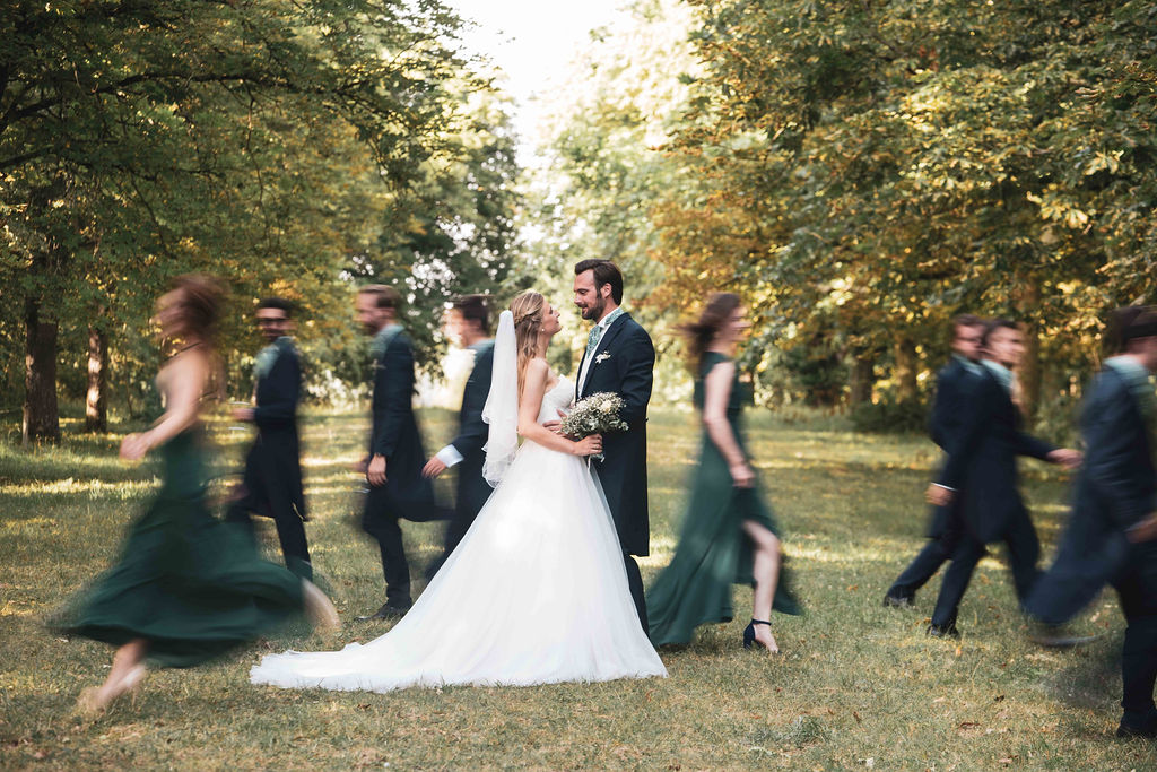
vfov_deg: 12.2
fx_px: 3600
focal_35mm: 112
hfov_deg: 18.3
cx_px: 578
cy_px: 386
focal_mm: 112
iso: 50
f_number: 4.5
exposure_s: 1/15
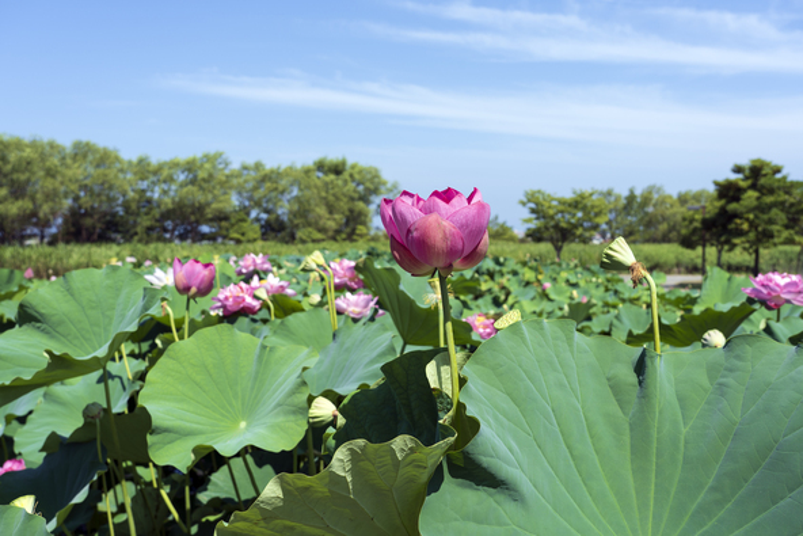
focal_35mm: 40
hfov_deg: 48.4
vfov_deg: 33.4
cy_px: 268
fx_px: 892
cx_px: 402
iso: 100
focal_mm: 40
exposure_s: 1/250
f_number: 8
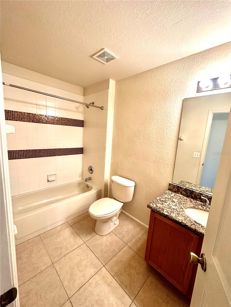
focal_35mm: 14
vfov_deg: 102.1
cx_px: 116
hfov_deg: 85.7
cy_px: 154
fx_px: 125
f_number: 2.2
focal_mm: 2.22
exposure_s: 1/60
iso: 250
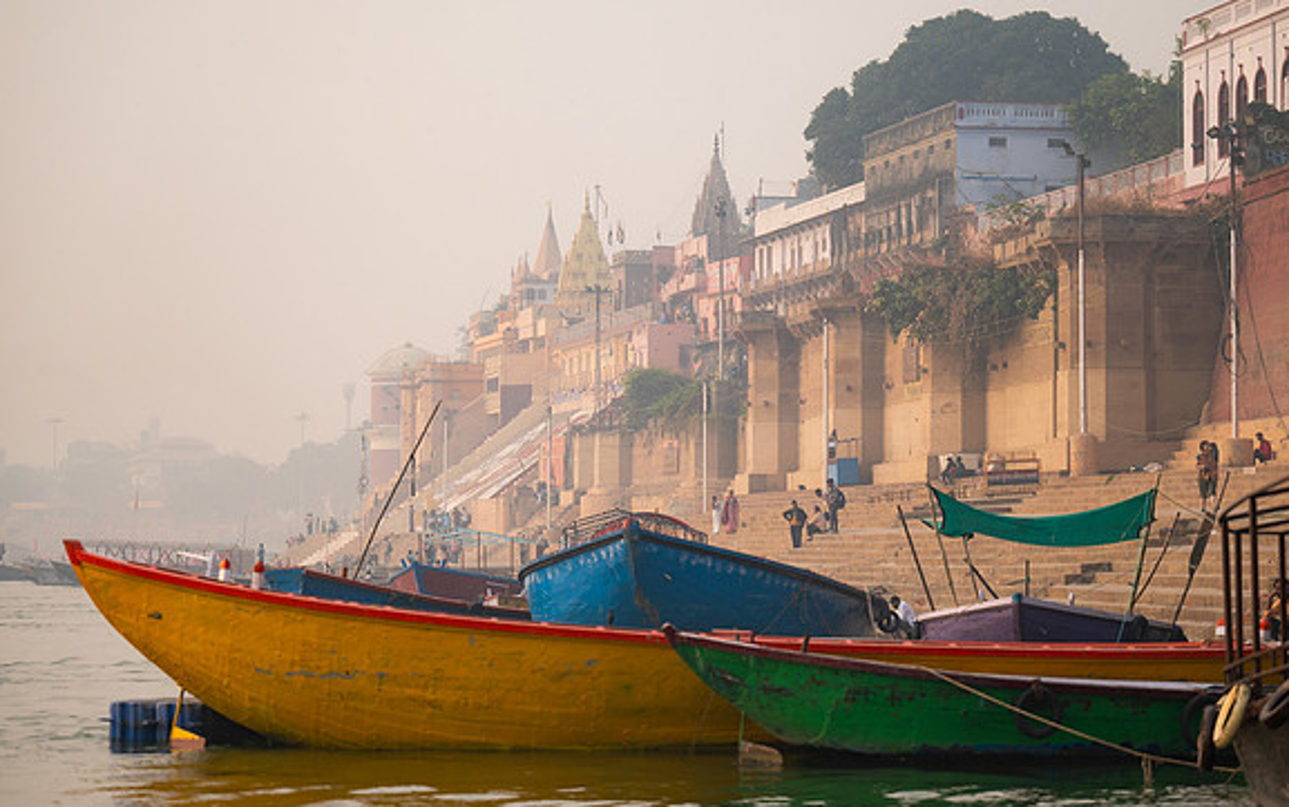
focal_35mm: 108
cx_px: 662
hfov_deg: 19.3
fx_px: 3795
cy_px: 391
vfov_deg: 12.1
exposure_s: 1/4000
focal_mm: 101
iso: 500
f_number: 2.8
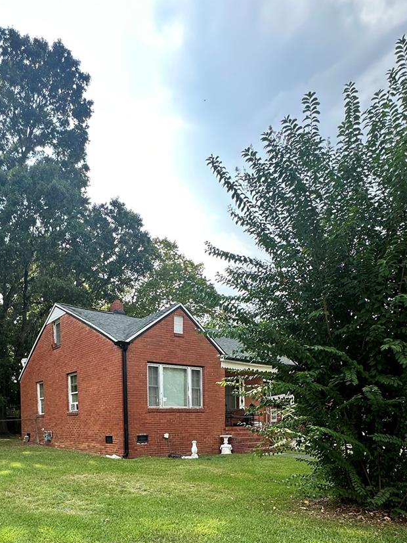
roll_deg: +0.5
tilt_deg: -1.6
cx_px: 137
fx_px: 408
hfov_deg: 52.1
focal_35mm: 26
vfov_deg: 61.4
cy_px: 439
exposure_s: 1/527
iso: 40
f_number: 2.2
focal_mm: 2.22
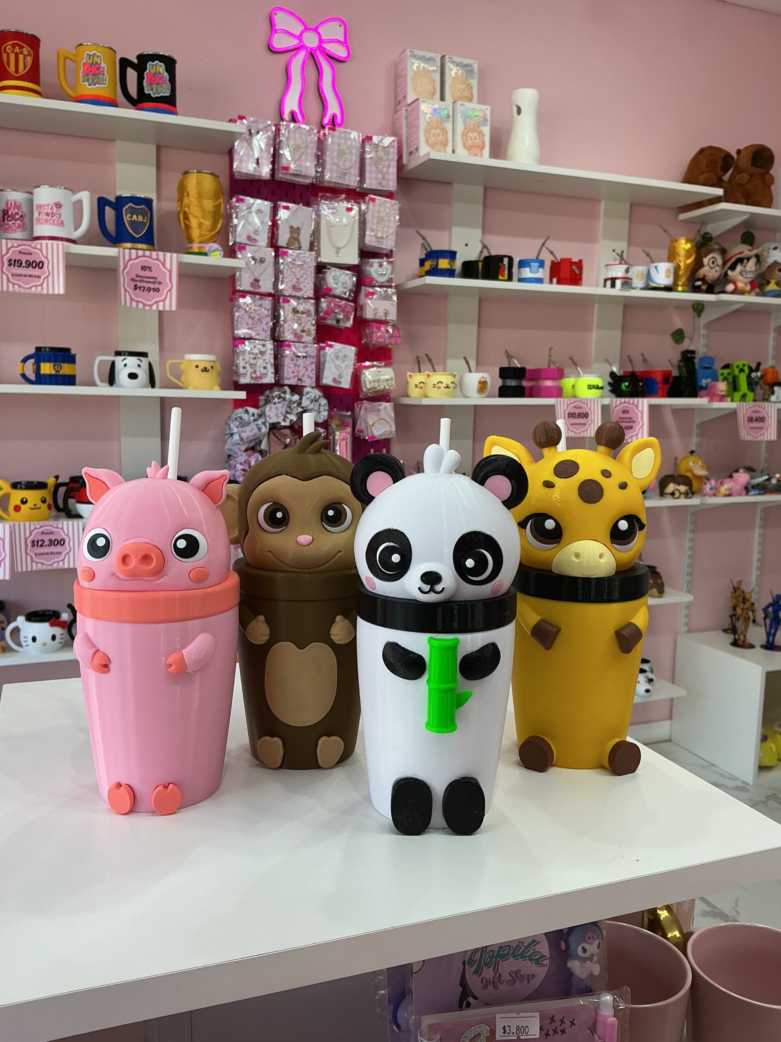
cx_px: 390
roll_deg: -0.8
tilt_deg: -8.2
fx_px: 872
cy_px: 521
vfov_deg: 61.7
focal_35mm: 29
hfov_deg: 48.2
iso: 25
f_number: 1.8
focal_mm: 3
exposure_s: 1/120
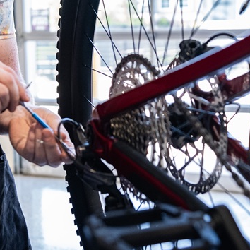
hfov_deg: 24.6
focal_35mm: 70
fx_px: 572
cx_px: 107
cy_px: 137
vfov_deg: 24.6
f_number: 1.8
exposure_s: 1/320
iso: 2000
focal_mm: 18
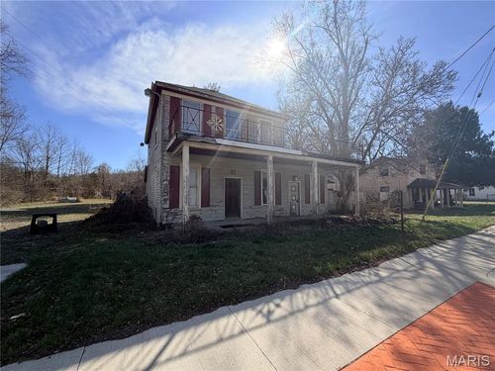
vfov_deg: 85.7
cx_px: 248
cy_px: 186
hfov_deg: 102.1
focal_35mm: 14
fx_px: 200
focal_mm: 2.22
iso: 25
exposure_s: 1/1017
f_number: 2.2
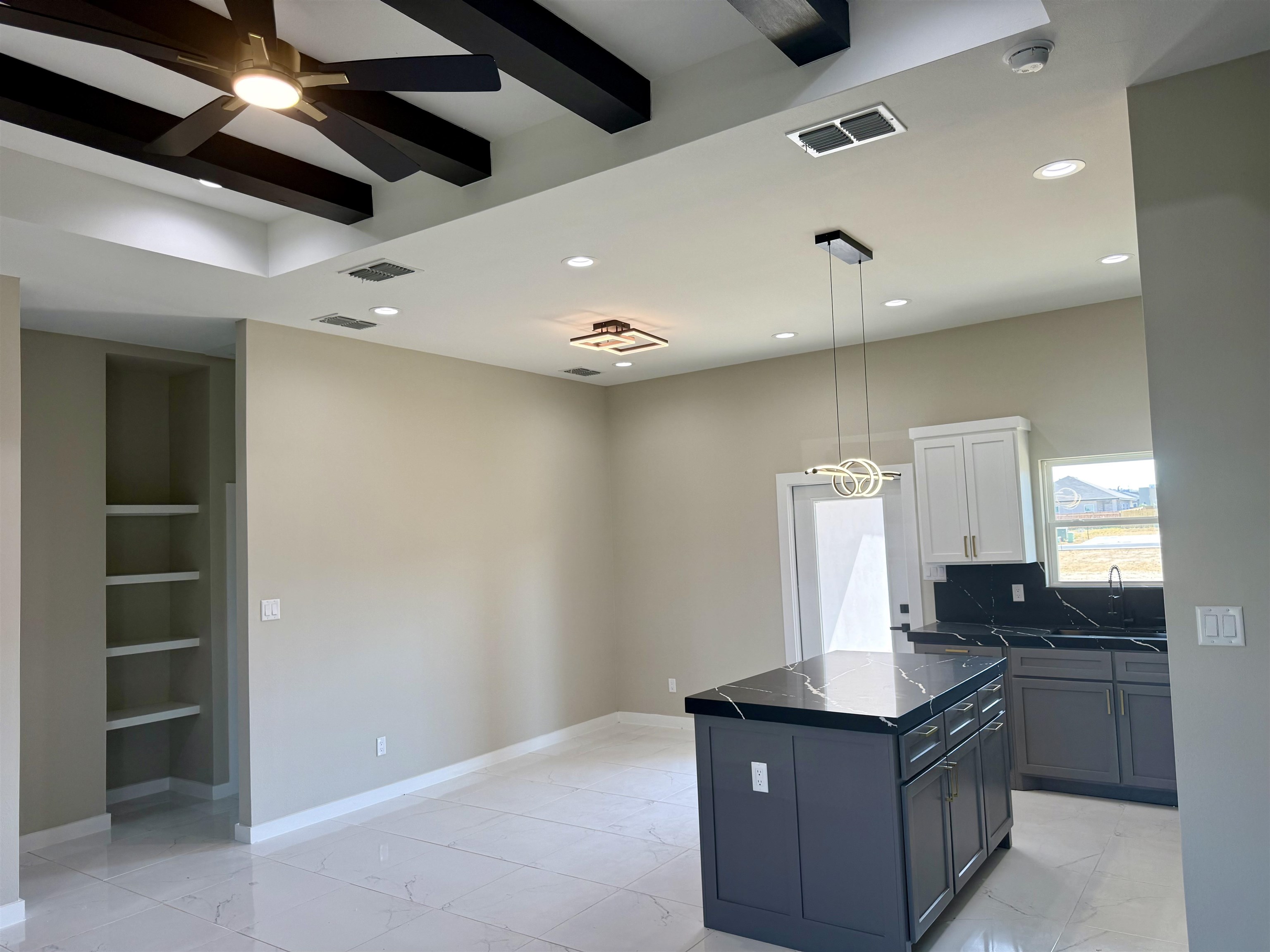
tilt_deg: +4.2
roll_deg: +2.4
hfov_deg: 71.6
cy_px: 476
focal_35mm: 24
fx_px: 881
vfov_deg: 56.8
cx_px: 635
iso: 100
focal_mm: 6.76
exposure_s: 1/276
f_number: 1.78
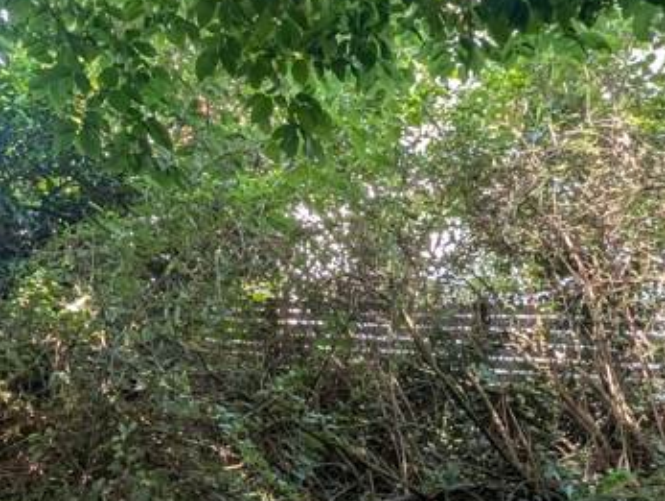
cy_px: 365
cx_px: 213
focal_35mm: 30
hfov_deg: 58.3
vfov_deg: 45.5
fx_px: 577
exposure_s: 1/104
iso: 116
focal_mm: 1.95
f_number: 2.2
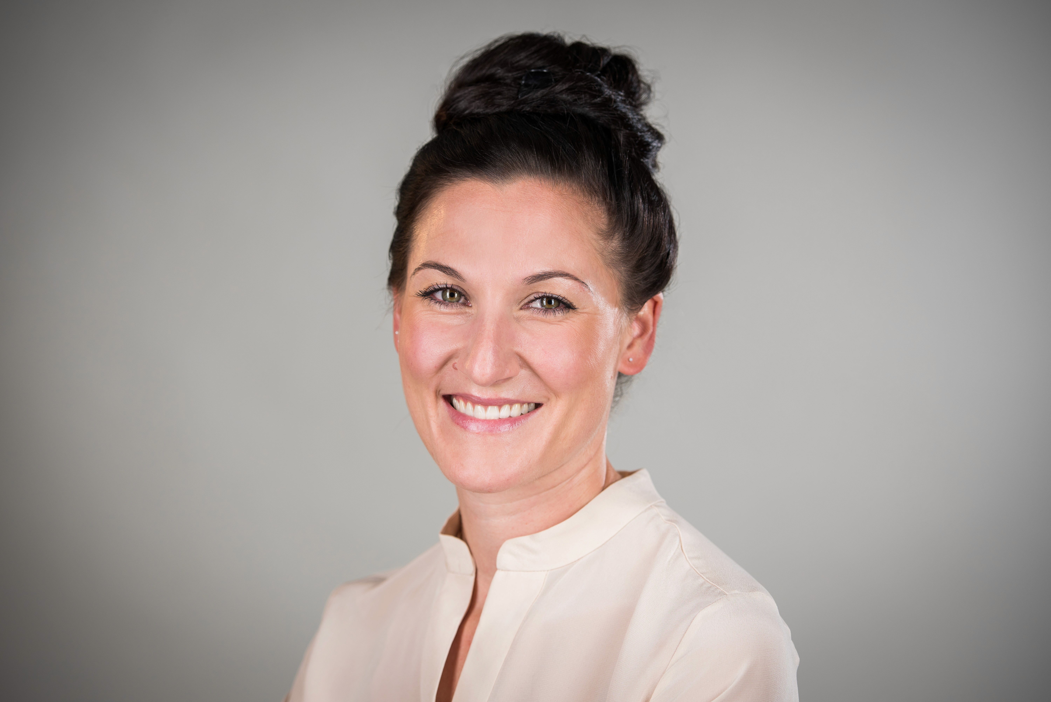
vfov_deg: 10.8
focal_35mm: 127
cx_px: 531
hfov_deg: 16.1
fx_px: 3717
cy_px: 330
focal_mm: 120
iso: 100
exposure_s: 1/200
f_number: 4
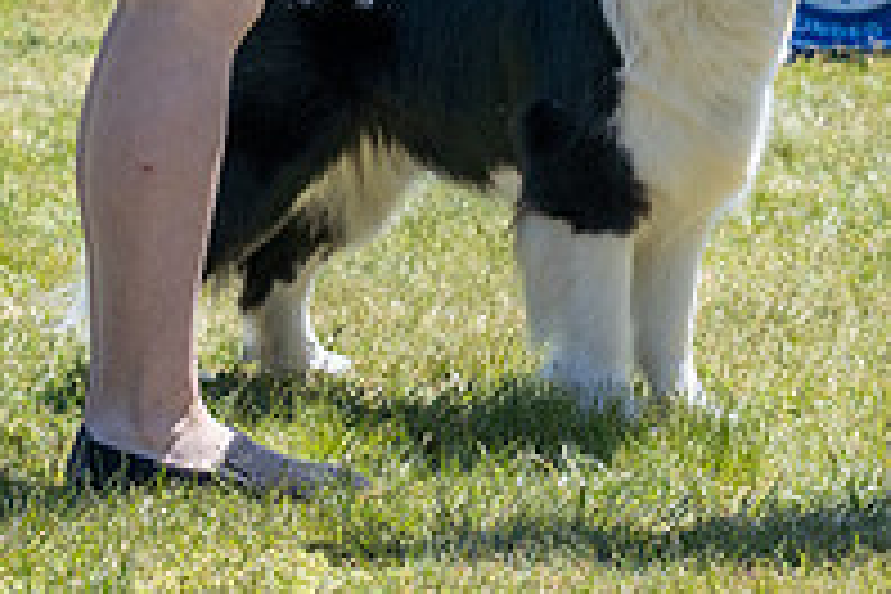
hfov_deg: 6.4
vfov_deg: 4.2
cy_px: -400
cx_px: 704
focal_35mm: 321
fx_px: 7944
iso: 800
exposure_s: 1/1600
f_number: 7.1
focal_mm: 94
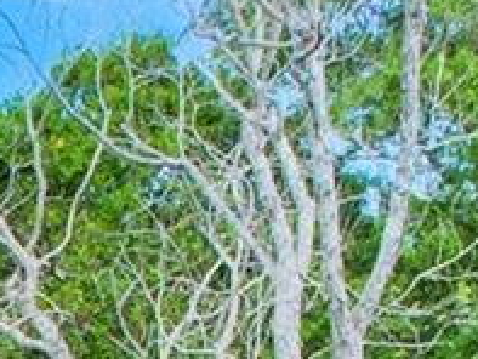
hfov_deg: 9.1
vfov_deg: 7.1
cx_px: -988
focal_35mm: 172
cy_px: 1283
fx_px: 2377
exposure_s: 1/320
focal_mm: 8.38
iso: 130
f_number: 2.8
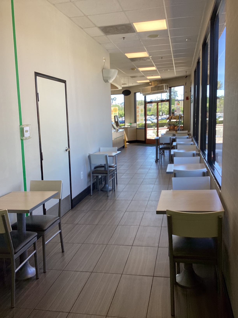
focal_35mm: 31
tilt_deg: -8.6
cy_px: 159
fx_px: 284
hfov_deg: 45.4
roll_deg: +2.7
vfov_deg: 58.4
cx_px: 119
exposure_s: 1/120
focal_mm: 3.3
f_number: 2.4
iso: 40
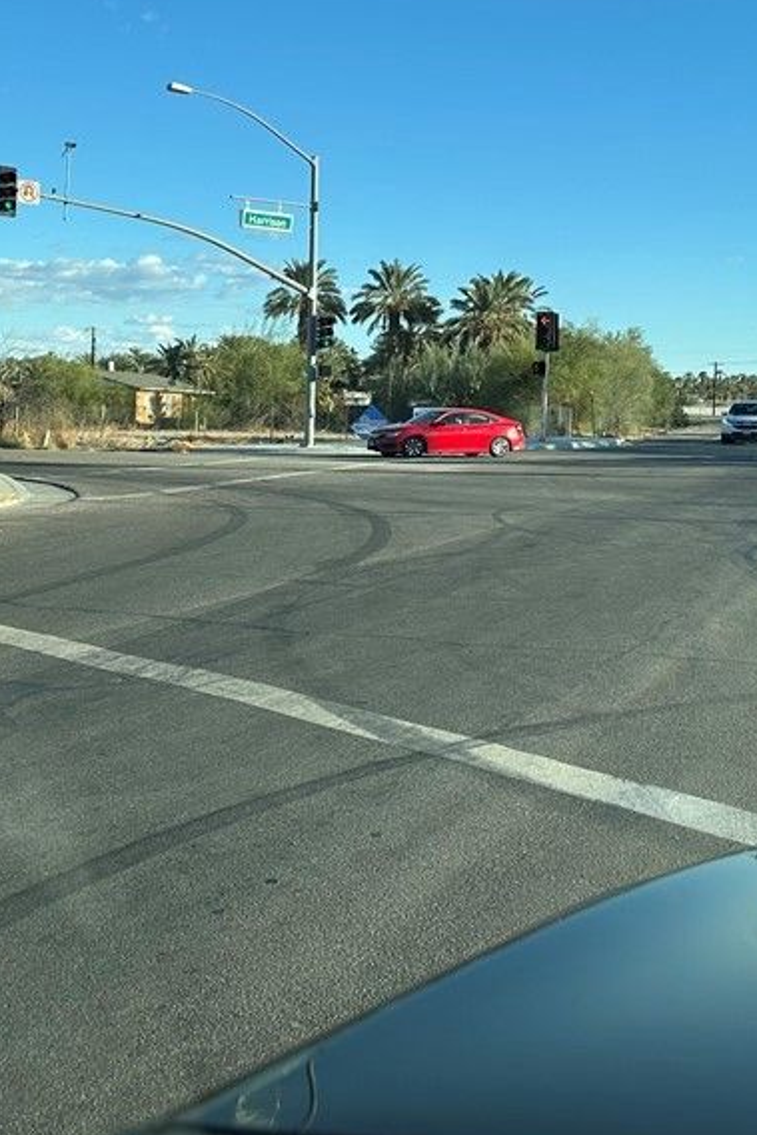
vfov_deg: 43.4
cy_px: 450
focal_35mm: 45
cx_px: 332
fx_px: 1418
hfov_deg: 29.9
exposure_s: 1/2353
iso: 80
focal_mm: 6.86
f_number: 1.78
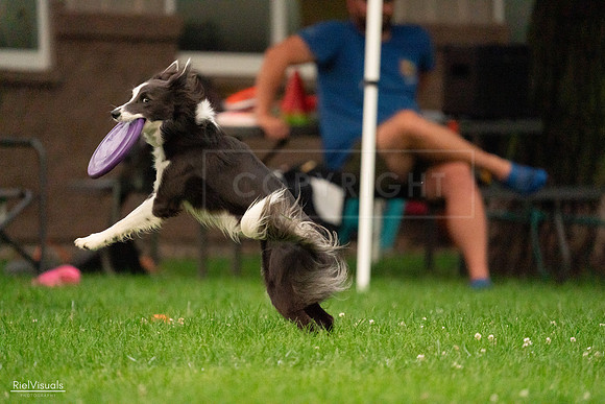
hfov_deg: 3.8
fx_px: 9094
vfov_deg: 2.5
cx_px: 302
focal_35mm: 541
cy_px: 202
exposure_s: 1/2000
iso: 6400
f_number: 6.3
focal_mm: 541
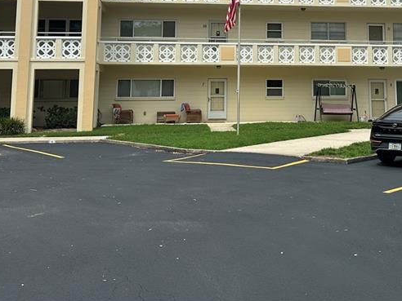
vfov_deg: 27.9
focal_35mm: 50
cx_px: 266
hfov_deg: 37.8
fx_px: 581
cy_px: 23
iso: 80
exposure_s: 1/6623
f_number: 1.78
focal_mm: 6.86
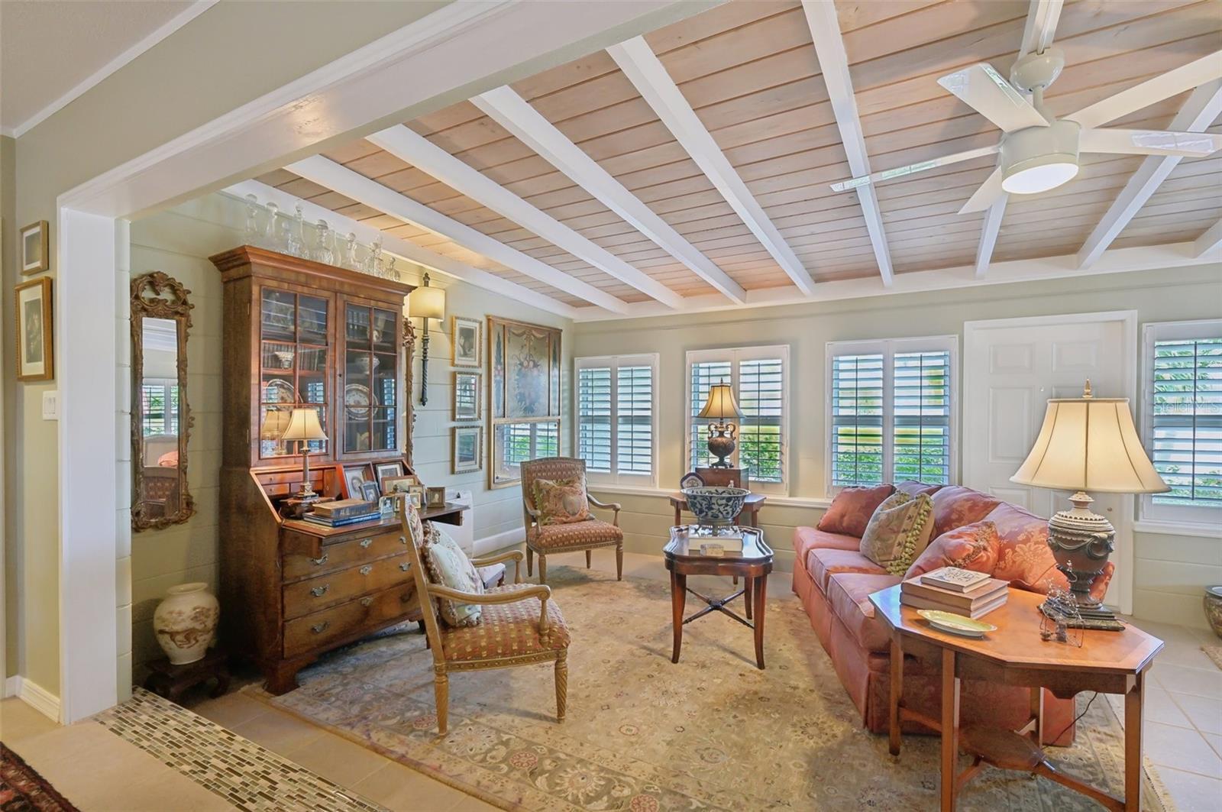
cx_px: 611
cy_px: 406
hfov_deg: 95.0
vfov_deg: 71.9
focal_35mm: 16
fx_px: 559
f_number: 8
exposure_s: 1/15
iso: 400
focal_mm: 16.5
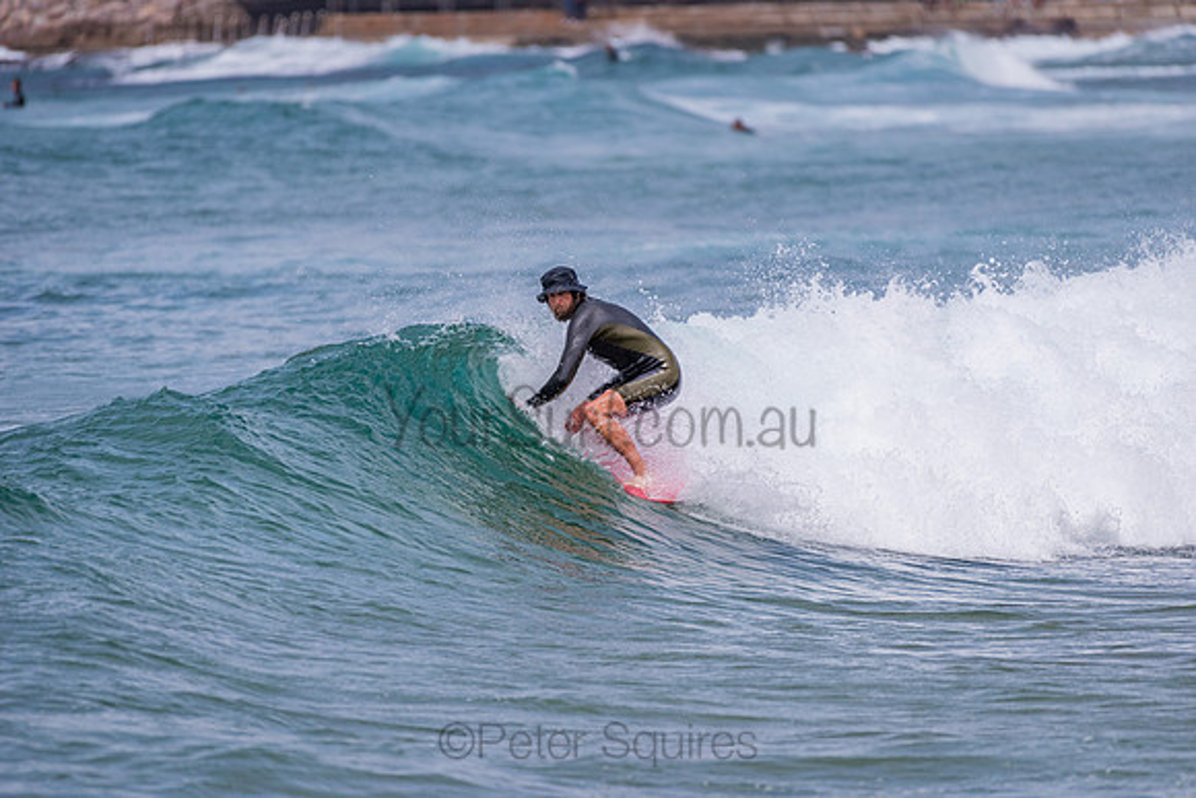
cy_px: 399
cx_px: 598
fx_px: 16614
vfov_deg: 2.8
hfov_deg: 4.1
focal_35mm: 500
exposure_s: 1/1250
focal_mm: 500
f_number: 5.6
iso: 500
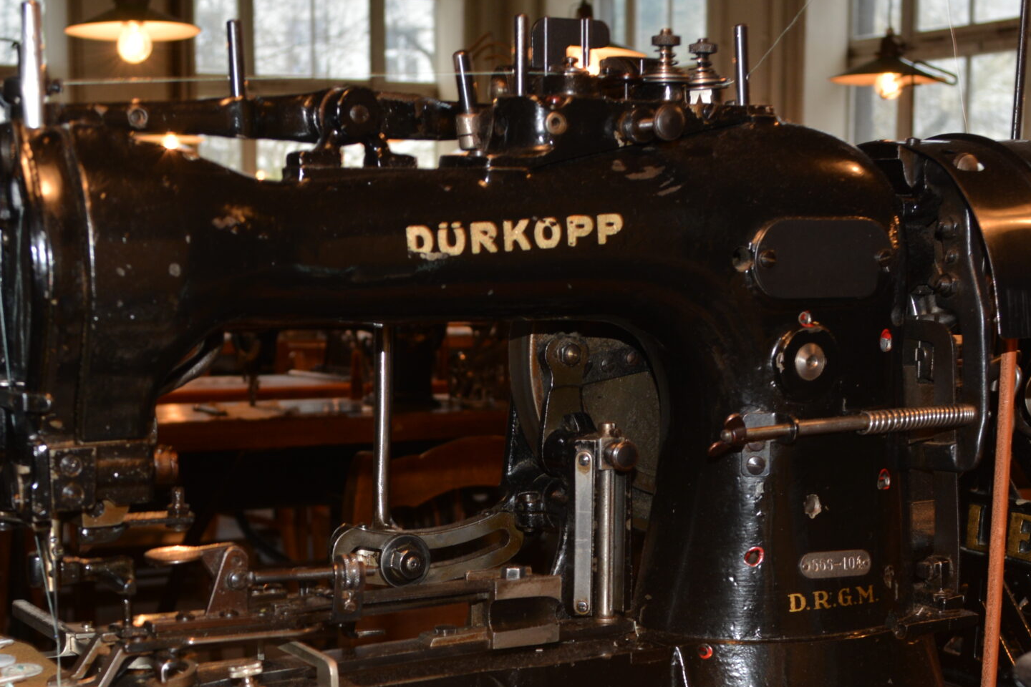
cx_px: 521
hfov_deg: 31.4
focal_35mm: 64
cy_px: 569
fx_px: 1833
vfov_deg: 20.9
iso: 200
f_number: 5.6
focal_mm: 24
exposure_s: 1/30
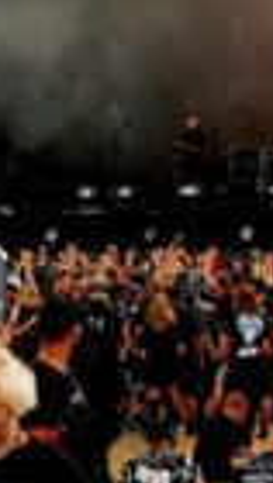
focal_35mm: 544
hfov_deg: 2.2
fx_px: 6982
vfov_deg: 4.0
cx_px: 145
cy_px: -204
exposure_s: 1/160
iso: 100
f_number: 5.6
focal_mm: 63
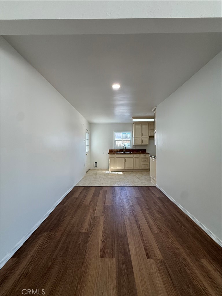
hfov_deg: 85.7
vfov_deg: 102.1
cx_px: 111
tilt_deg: +0.5
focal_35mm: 14
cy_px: 148
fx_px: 120
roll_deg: -0.1
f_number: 2.2
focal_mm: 2.22
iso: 160
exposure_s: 1/120
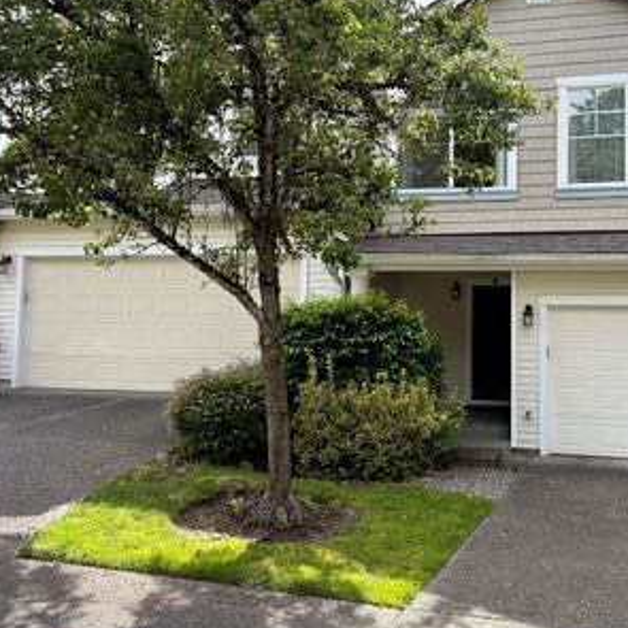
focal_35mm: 36
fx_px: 739
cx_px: 479
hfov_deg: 44.4
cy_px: 267
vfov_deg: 45.9
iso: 100
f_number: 1.78
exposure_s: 1/1385
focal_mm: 6.76
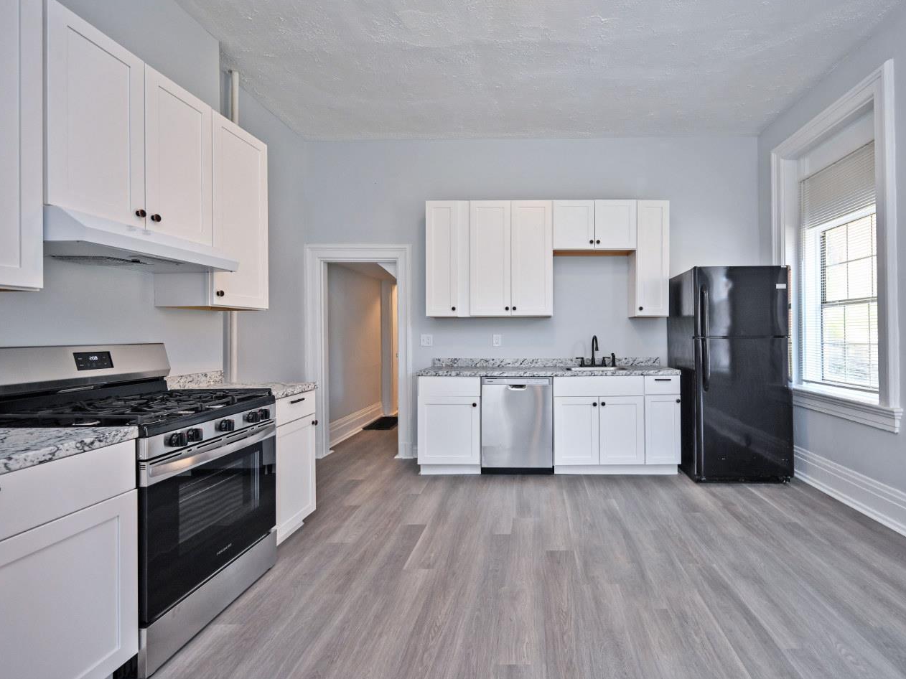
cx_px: 532
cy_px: 330
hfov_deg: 93.6
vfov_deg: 78.1
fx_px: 419
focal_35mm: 16
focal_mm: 14
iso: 200
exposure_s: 1/60
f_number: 4
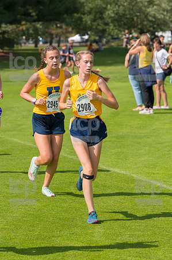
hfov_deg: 6.8
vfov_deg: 10.2
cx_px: 86
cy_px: 130
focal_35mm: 202
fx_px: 1451
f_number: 5.6
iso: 500
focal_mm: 135
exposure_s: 1/2000
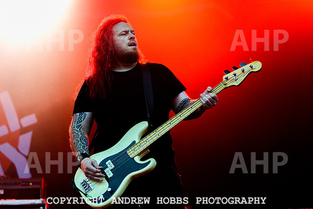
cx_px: 147
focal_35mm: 92
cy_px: 92
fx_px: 804
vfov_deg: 14.8
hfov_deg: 22.0
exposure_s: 1/250
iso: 6400
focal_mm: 80
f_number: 4
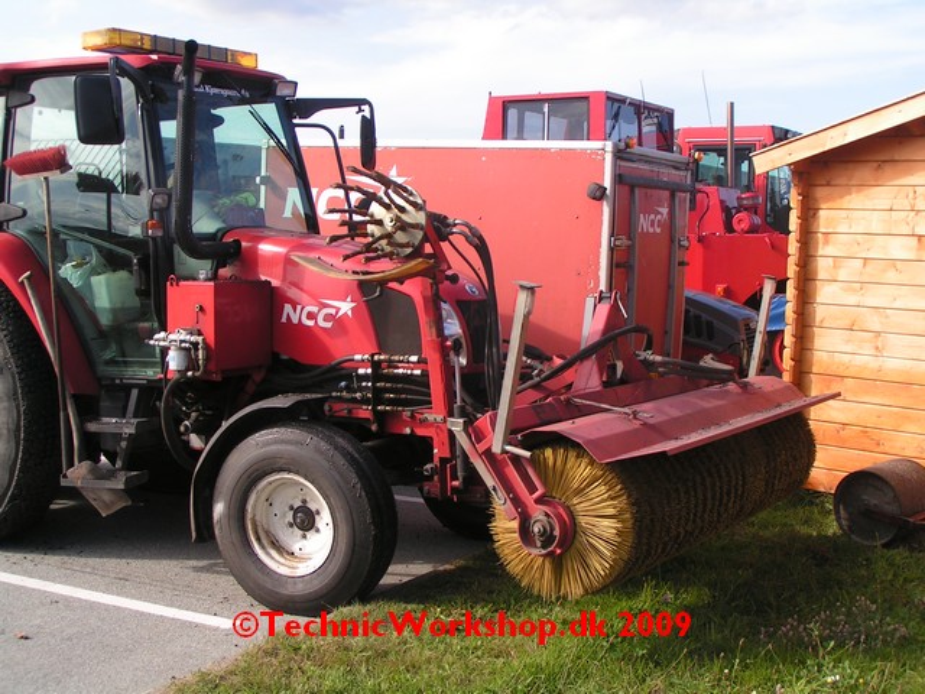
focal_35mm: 47
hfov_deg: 40.4
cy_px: 347
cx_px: 462
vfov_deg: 30.9
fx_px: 1256
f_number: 5.6
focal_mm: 7.3
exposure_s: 1/200
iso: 50
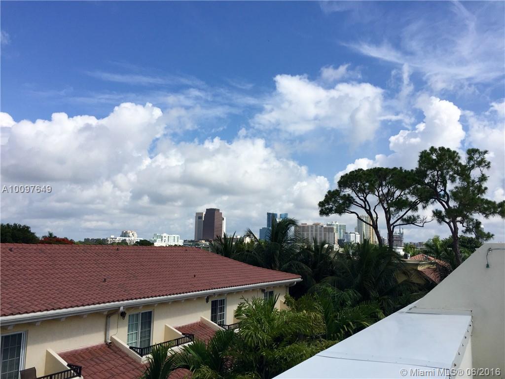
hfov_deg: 61.7
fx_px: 423
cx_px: 252
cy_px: 190
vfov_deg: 48.2
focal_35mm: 29
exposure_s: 1/3300
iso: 32
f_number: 2.2
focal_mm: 4.15
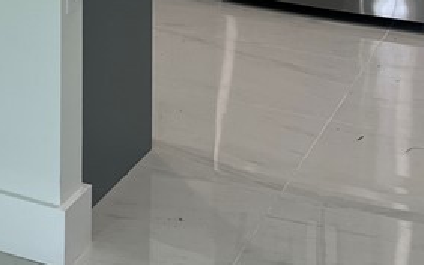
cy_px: -276
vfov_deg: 11.6
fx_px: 1155
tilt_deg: -3.7
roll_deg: -0.3
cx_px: -56
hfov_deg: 19.8
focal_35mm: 100
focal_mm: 5.1
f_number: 1.6
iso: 64
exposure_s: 1/121
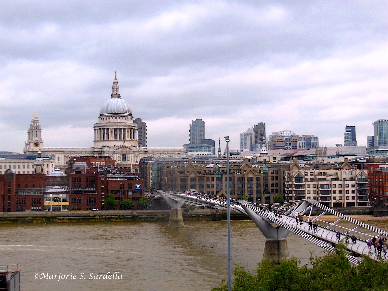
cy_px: 146
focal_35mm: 60
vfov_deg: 24.4
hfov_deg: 32.2
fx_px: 673
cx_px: 194
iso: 125
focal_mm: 10.7
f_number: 5
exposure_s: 1/320
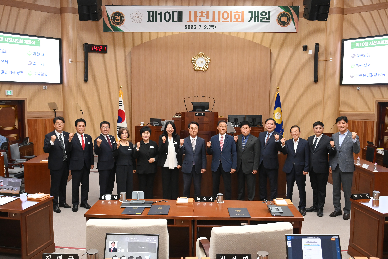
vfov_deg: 46.4
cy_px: 130
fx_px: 302
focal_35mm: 28
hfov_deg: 65.5
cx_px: 194
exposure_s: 1/250
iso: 5000
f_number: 6.3
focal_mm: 28
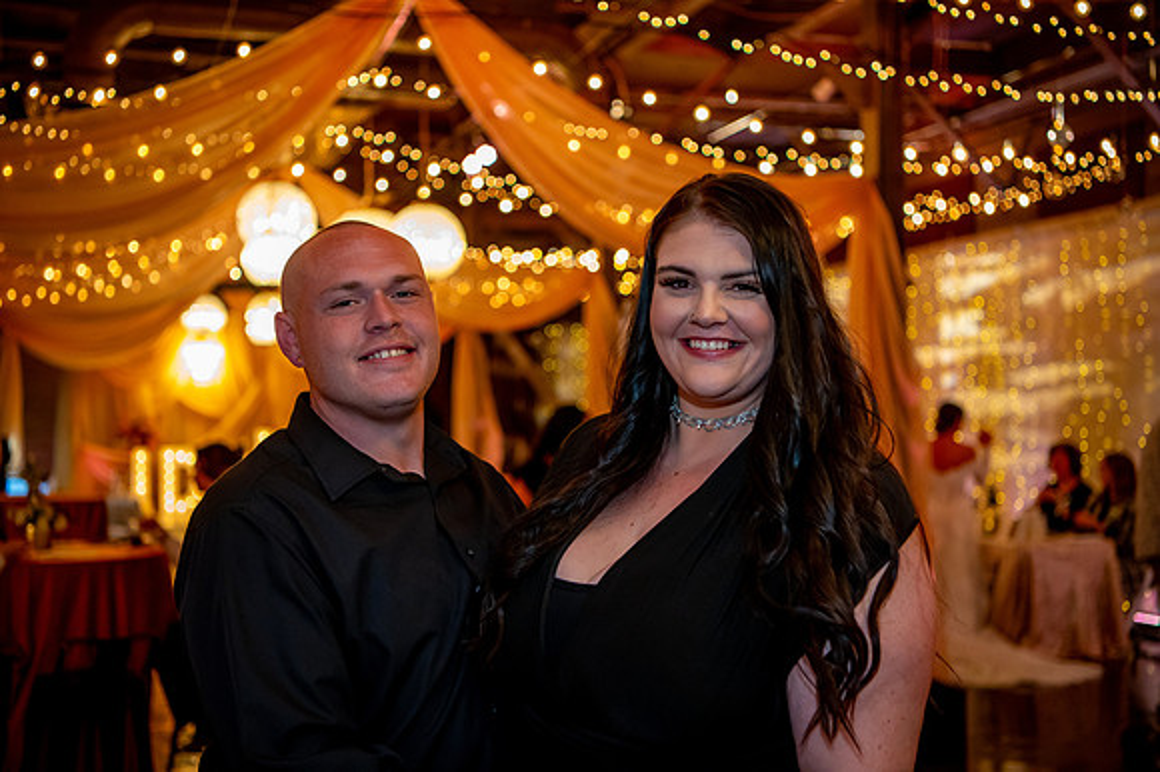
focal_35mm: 46
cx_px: 580
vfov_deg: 29.2
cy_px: 386
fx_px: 1481
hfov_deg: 42.8
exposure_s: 1/250
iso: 4000
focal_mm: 46
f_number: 2.8
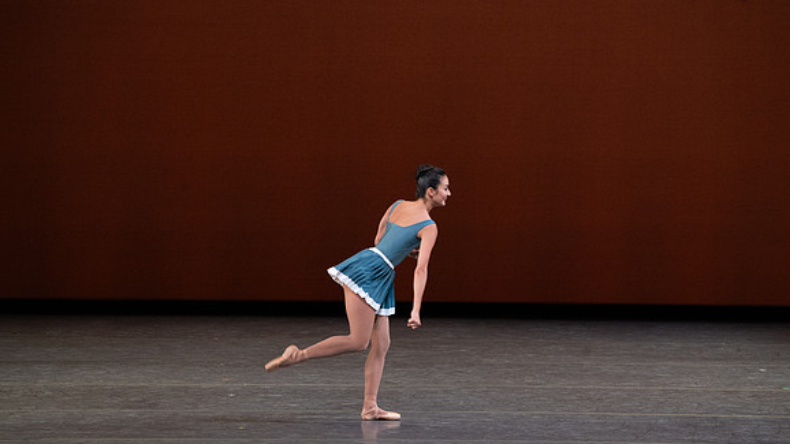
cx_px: 395
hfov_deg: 7.1
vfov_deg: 4.0
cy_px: 253
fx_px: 6347
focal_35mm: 303
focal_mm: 288
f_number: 9
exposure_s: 1/400
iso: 5000
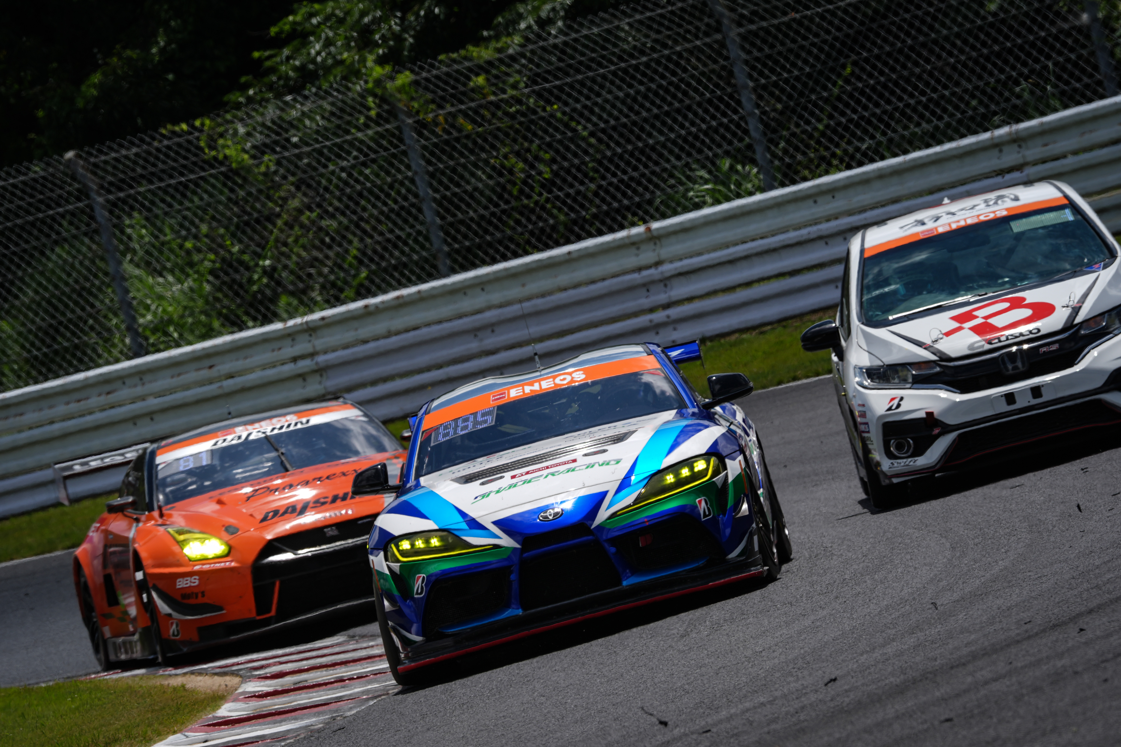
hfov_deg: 5.2
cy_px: 374
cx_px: 560
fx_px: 12455
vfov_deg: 3.4
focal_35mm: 400
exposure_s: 1/500
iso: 160
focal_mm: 400
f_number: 11
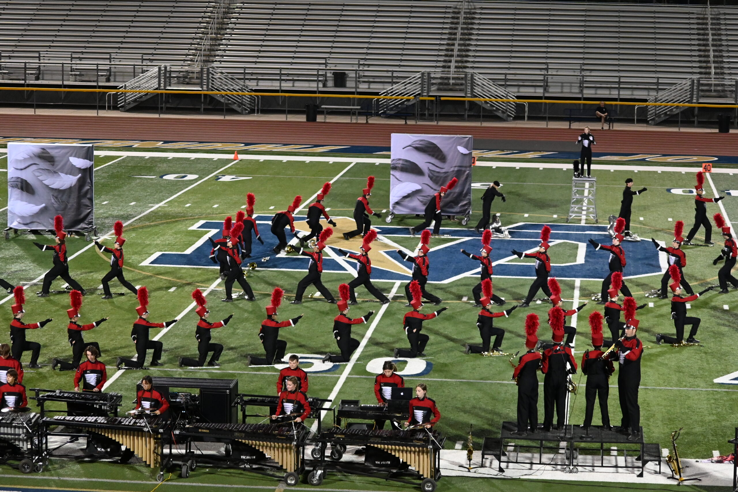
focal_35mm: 105
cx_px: 369
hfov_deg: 19.5
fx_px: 2152
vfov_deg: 13.0
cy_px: 246
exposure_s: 1/80
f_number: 4.5
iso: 3200
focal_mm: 70
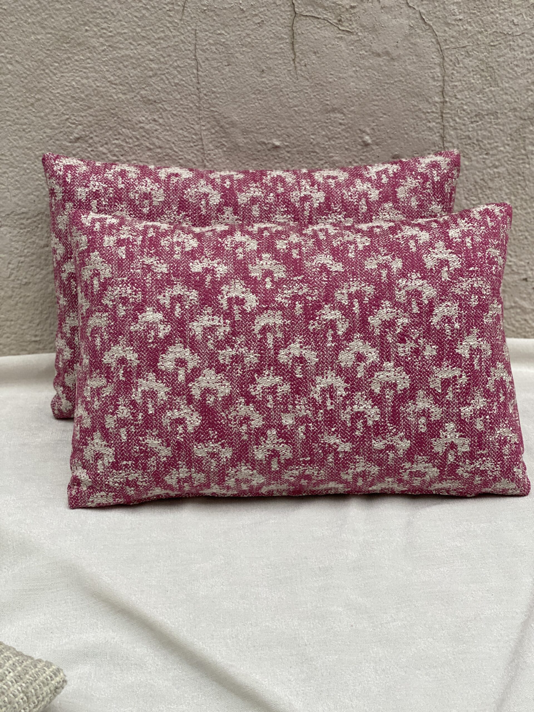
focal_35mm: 52
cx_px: 267
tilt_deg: -25.9
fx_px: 1070
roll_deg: +1.6
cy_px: 356
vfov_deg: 36.8
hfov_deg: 28.0
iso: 160
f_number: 2
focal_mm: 6
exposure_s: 1/122
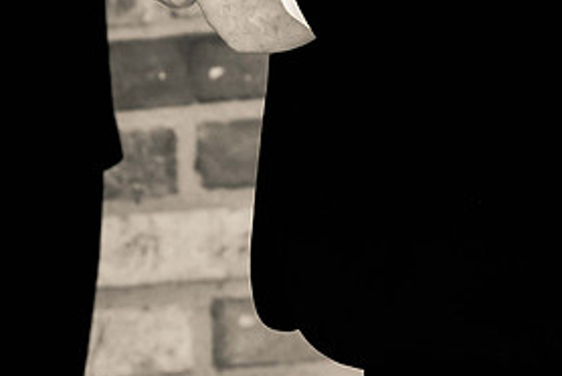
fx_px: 9392
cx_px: 8
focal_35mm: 601
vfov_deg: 2.3
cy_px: 256
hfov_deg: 3.4
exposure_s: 1/640
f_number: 5.6
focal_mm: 200
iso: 1250
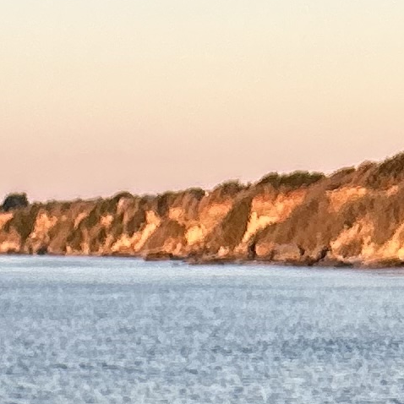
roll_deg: -0.1
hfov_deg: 8.2
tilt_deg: -24.7
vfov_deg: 7.2
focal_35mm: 194
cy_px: 1509
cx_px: -603
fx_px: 2562
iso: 50
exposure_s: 1/421
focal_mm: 5.7
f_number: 1.5
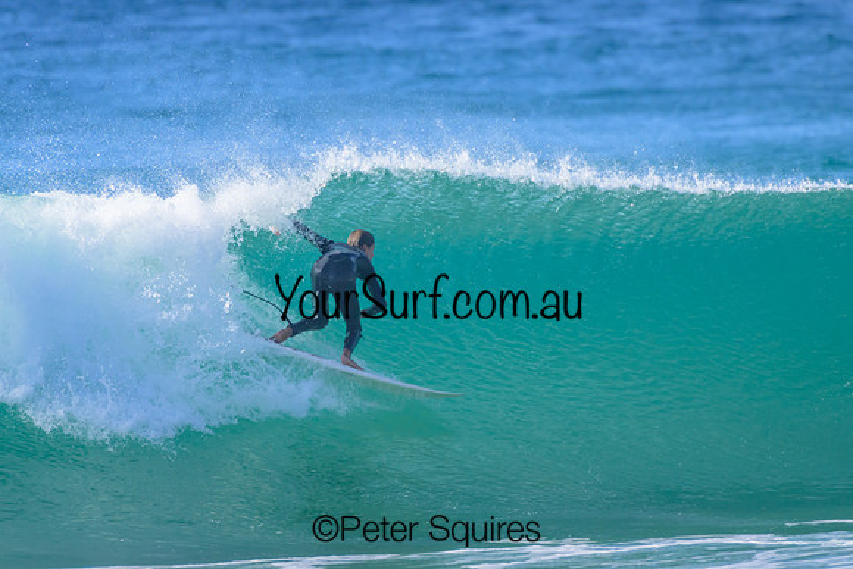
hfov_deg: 2.1
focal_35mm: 1000
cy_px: 284
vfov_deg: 1.4
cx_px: 426
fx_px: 23699
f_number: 11
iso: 2000
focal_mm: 1000
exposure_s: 1/2000
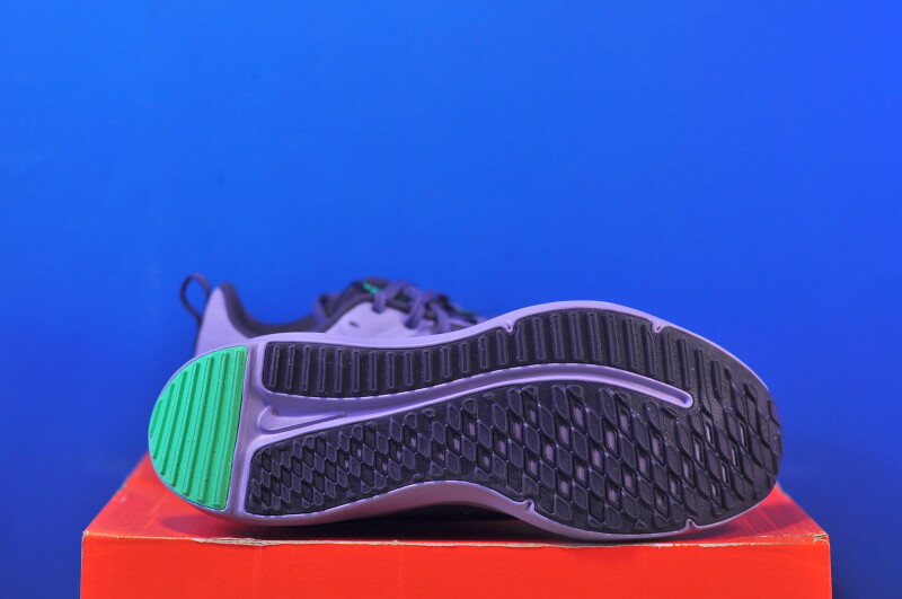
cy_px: 300
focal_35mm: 75
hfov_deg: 27.0
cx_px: 451
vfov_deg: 18.1
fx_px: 1876
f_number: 2.5
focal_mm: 50
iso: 250
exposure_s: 1/320
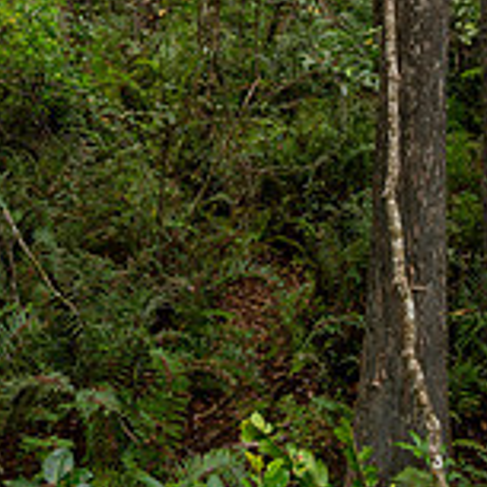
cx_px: 49
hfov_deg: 24.0
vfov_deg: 22.9
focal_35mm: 70
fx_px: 1114
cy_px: -76
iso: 320
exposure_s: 1/25
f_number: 16
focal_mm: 28
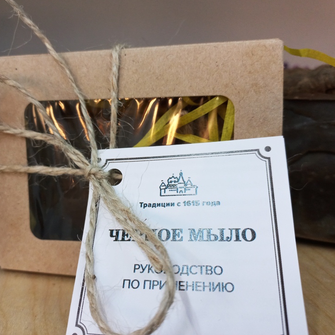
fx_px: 328
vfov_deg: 54.0
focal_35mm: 30
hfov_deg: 53.8
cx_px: 141
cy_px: 165
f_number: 1.8
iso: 200
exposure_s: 1/33.3
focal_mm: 4.6
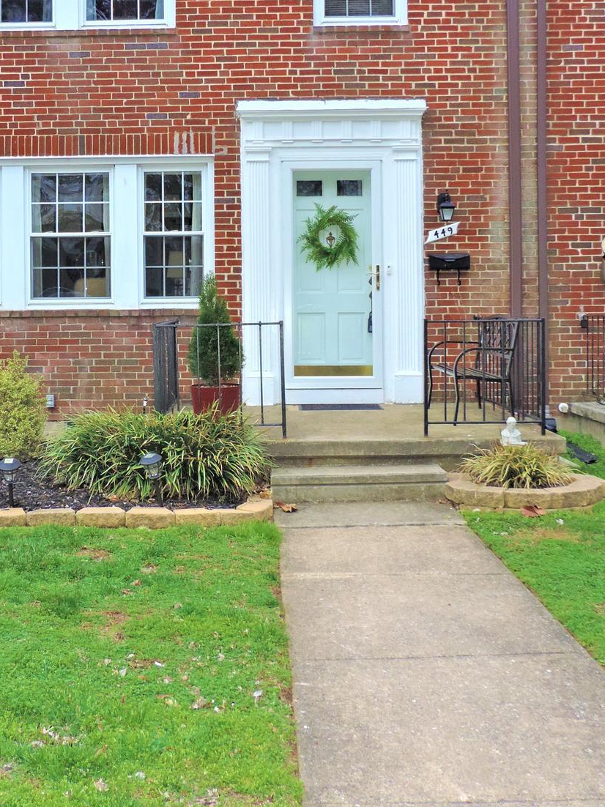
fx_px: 1072
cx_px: 226
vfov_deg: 41.0
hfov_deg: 31.4
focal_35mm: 46
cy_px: 304
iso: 180
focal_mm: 5.8
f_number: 3.2
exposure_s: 1/320
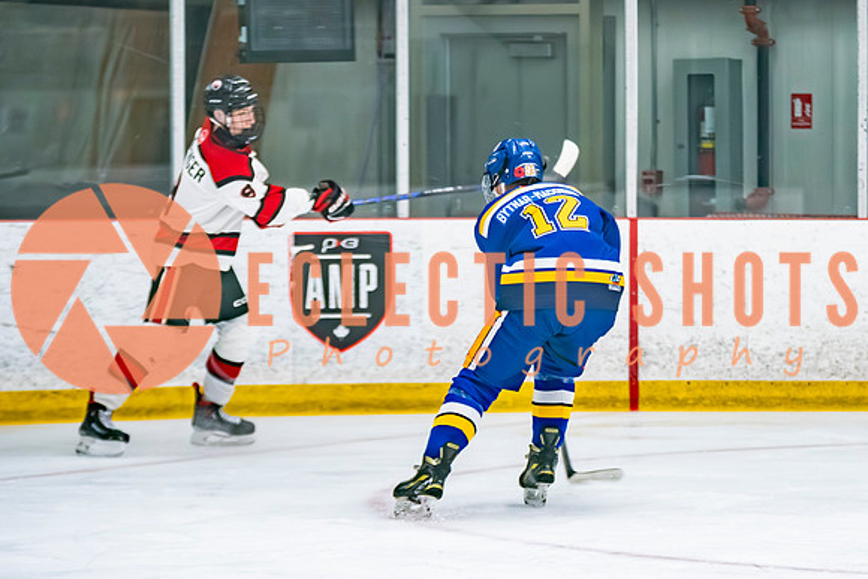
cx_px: 578
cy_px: 283
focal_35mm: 212
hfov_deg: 9.7
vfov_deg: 6.5
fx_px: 5123
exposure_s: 1/640
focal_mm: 120
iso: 2000
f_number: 2.8
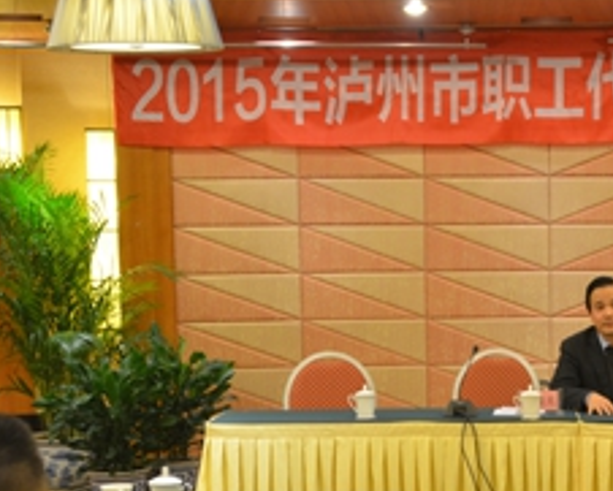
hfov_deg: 21.5
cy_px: 444
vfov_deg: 17.4
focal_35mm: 87
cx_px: 542
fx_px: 1579
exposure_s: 1/30
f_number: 3.5
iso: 640
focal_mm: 28
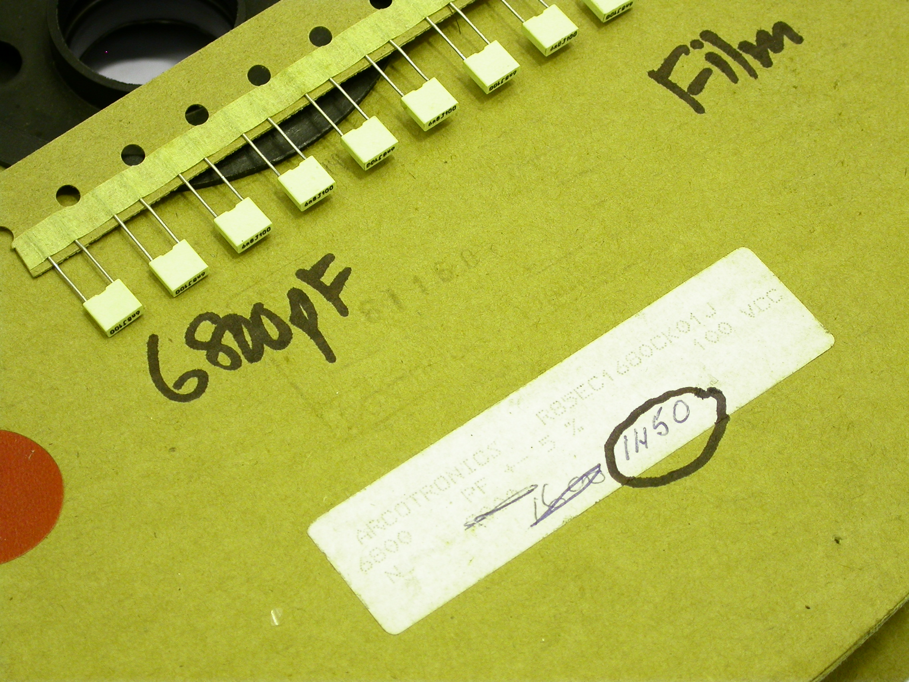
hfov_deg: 16.0
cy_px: 341
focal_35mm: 123
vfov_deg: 12.0
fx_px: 3230
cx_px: 454
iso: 100
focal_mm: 25.5
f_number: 4.4
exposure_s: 1/18.4
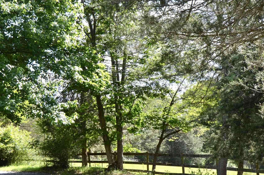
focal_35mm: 65
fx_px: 476
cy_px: 120
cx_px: 87
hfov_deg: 30.8
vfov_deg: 20.7
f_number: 6.3
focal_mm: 24
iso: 200
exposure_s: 1/160
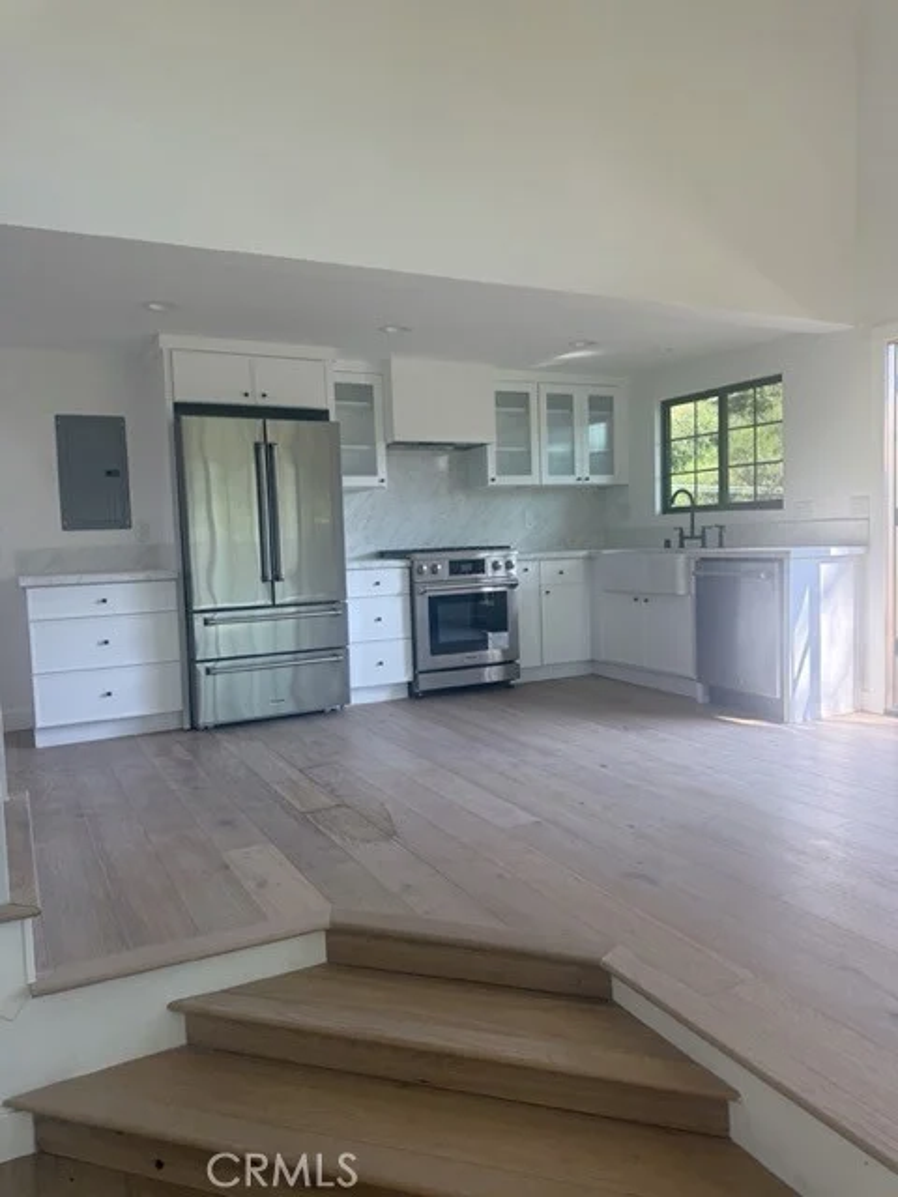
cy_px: 598
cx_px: 449
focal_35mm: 24
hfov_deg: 56.8
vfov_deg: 71.6
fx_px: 830
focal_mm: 6.76
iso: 125
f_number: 1.78
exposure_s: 1/230
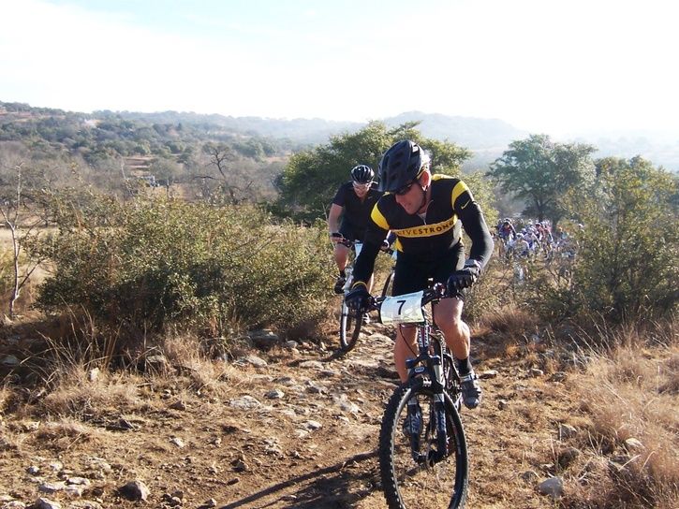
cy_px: 254
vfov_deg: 39.7
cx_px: 340
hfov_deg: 51.3
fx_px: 706
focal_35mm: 36
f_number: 3.4
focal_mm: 5.6
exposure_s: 1/350
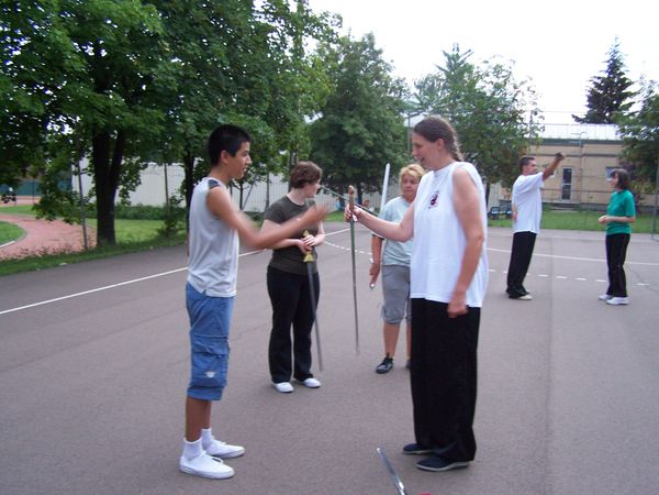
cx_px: 330
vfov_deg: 37.7
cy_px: 248
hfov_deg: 49.0
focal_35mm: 38
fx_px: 723
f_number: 2.8
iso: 160
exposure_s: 1/13
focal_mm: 6.3
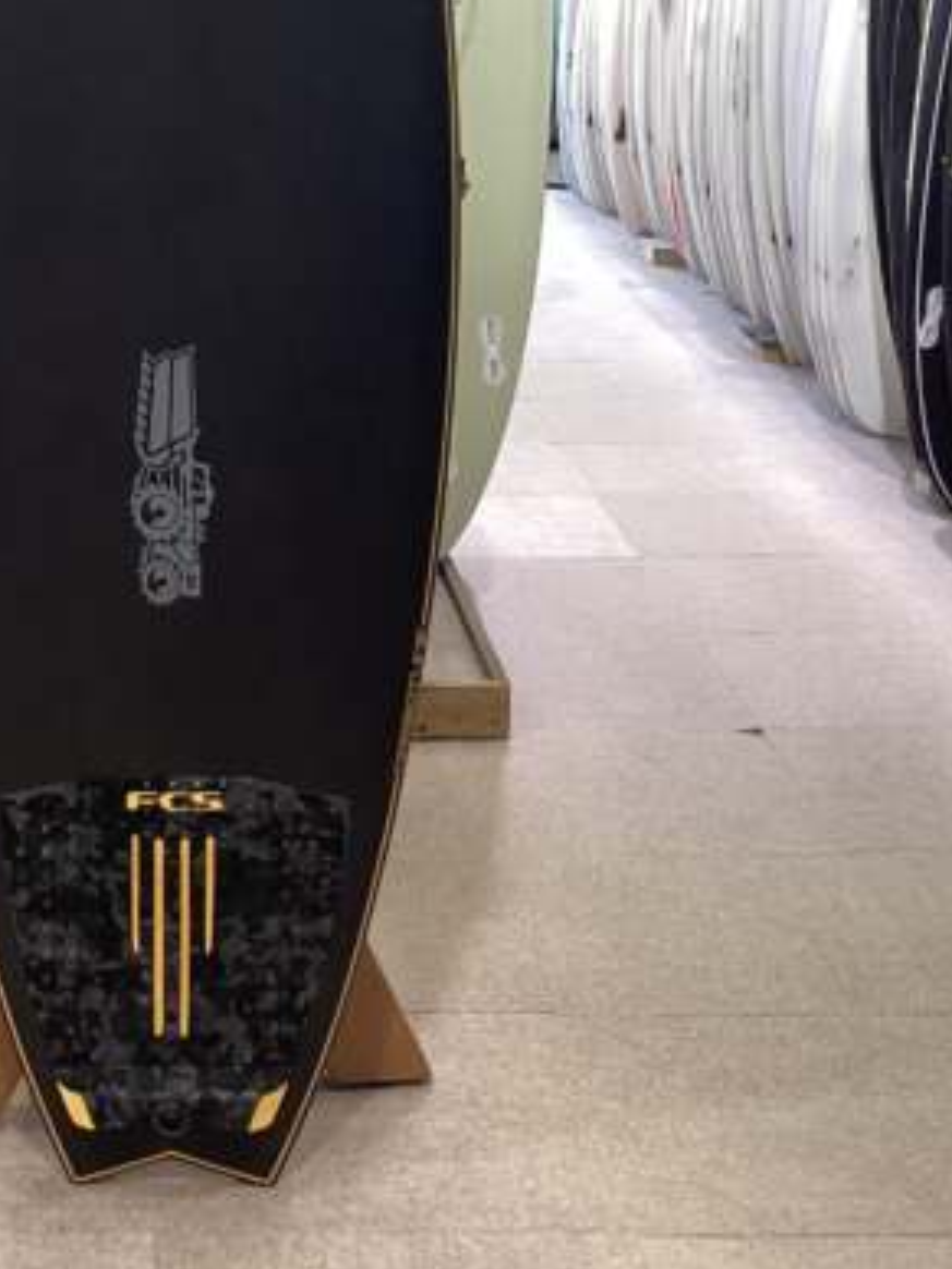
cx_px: 160
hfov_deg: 22.5
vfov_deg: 29.6
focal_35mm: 64
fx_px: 2347
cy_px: 258
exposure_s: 1/50
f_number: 2.4
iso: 200
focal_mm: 3.3
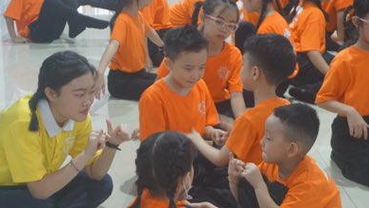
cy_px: 137
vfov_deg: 12.8
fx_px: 927
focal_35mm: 95
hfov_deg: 22.5
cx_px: 161
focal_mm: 49
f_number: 5.6
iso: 3200
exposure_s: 1/125
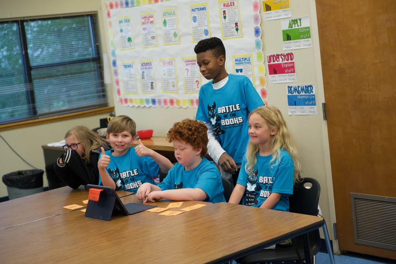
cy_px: 132
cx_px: 198
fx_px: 769
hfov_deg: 28.9
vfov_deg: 19.4
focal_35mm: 70
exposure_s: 1/250
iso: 1600
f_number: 3.5
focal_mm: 70
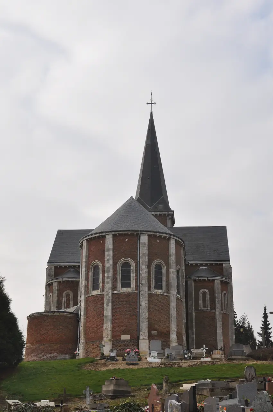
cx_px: 136
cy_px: 206
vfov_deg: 31.9
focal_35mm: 63
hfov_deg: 21.5
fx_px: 719
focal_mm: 42
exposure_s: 1/200
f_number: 13
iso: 200
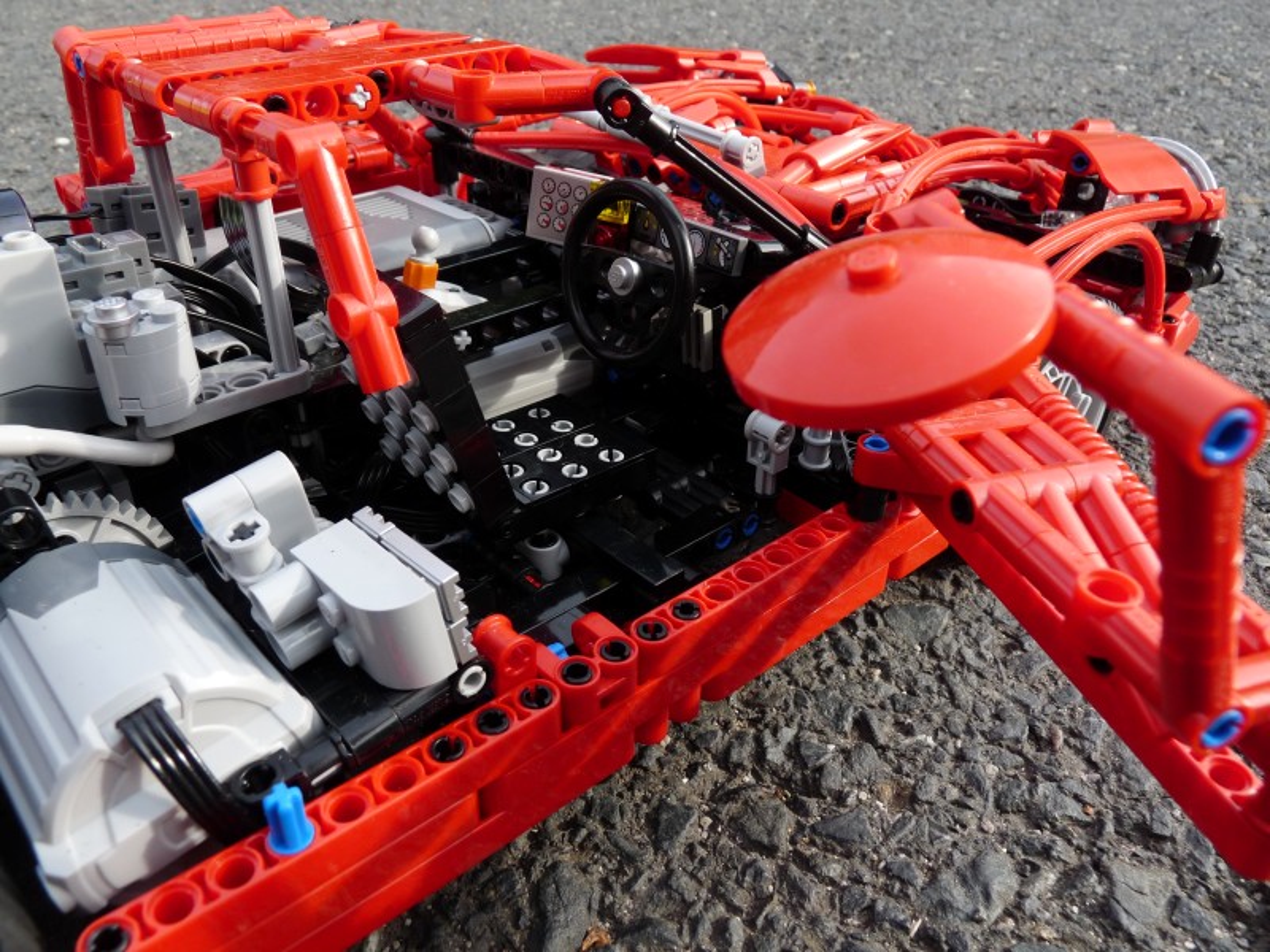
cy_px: 476
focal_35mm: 27
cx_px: 635
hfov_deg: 65.3
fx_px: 991
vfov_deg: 51.4
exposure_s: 1/200
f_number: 4
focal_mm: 4.8
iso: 100
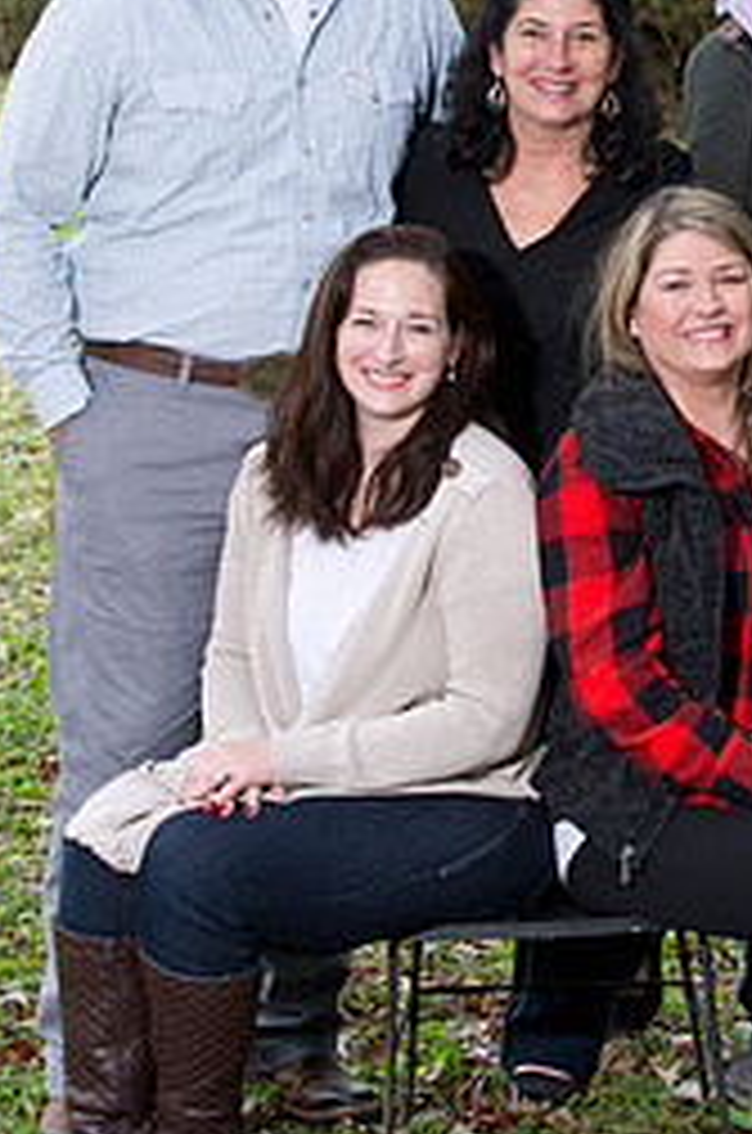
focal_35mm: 125
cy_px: 360
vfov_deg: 16.4
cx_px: 615
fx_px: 3933
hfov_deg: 10.9
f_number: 5.6
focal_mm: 70
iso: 800
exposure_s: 1/100
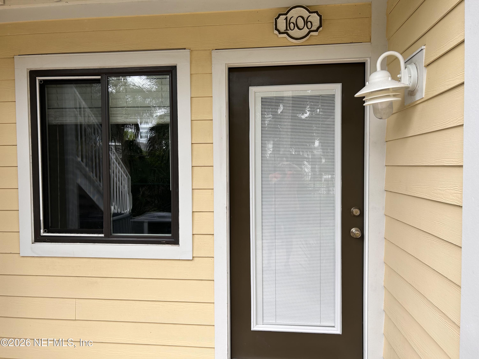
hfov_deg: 67.3
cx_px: 240
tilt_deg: -2.8
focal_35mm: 26
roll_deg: +0.4
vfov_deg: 53.1
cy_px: 180
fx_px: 360
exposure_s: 1/121
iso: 40
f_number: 1.5
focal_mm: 5.7
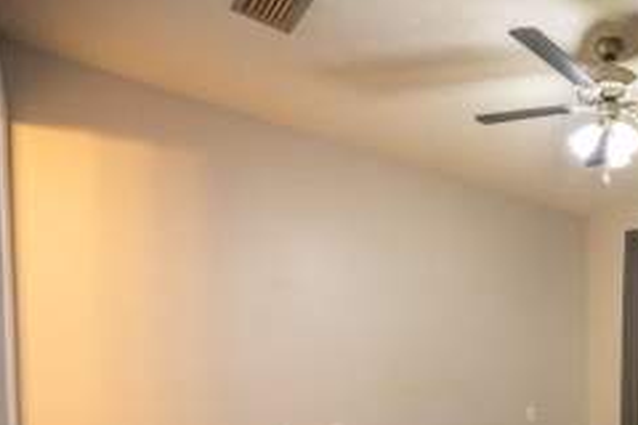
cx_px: 633
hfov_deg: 52.5
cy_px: 379
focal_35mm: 28
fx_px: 496
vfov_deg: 42.7
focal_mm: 14
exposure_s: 1/13
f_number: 4
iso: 250
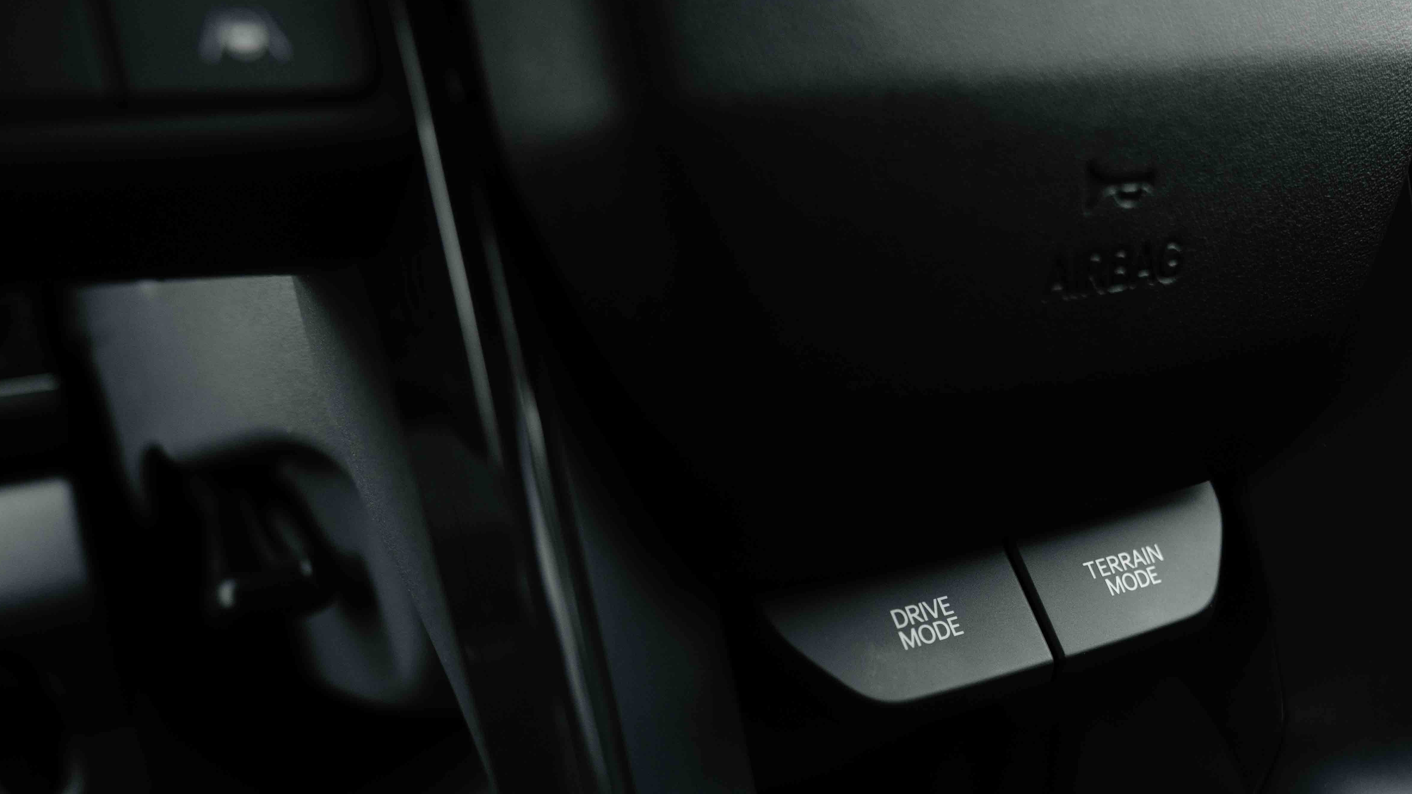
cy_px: 675
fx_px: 1685
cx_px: 947
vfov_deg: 25.9
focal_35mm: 45
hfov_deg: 44.8
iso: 800
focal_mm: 29
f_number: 4
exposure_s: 1/200
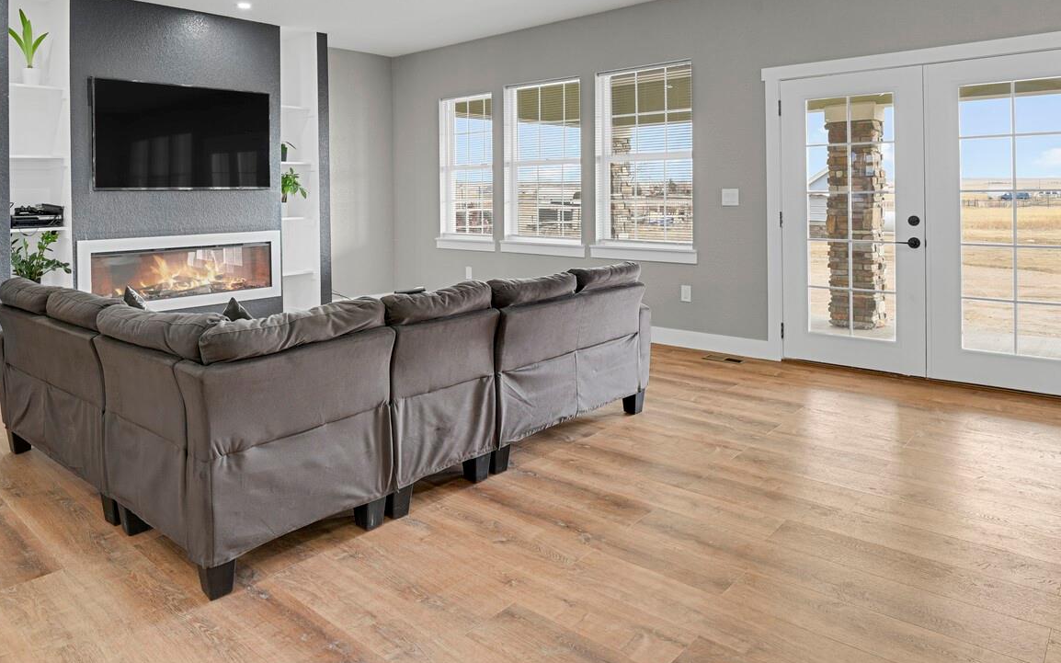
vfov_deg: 49.6
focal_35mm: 24
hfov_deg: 74.2
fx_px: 694
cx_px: 443
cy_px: 191
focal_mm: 17
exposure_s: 2
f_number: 8
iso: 250
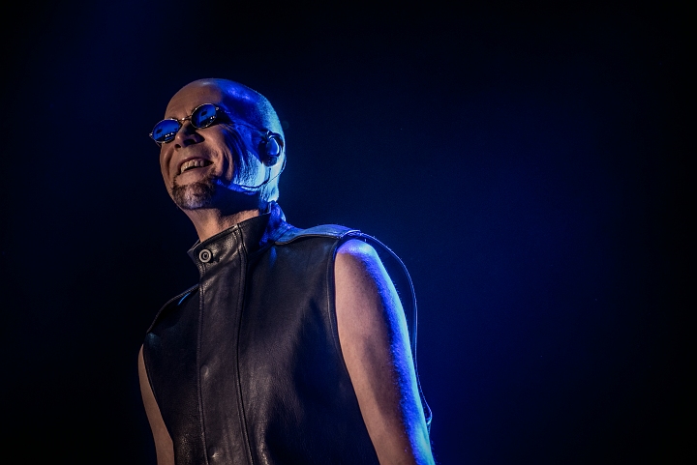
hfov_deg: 10.3
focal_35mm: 200
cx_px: 348
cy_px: 232
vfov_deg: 6.9
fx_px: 3874
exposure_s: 1/100
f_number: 2.8
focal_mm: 200
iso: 1250
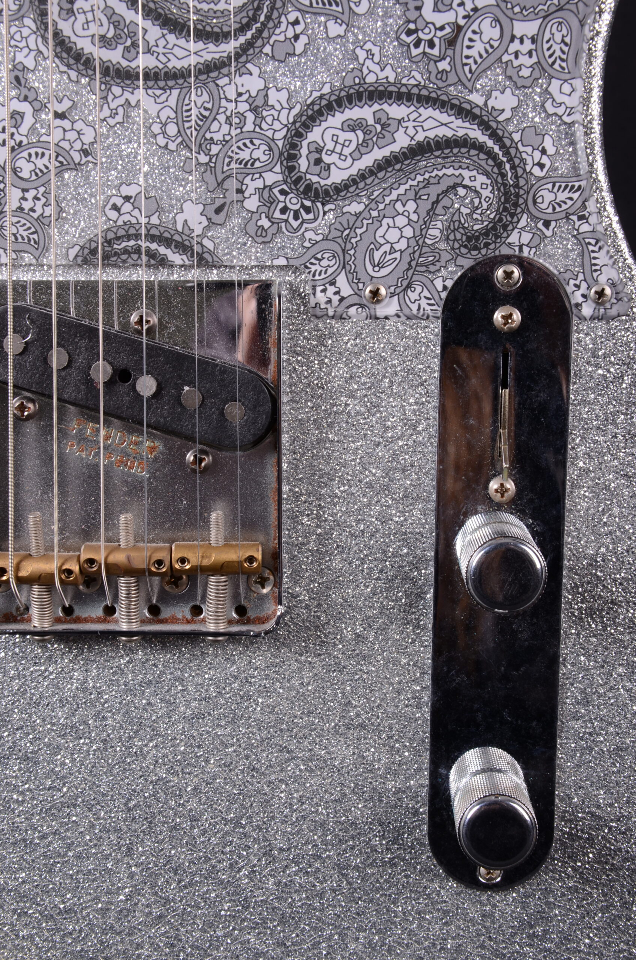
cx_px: 318
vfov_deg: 33.5
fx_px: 1597
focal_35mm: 60
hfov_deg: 22.5
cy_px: 480
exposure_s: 1/200
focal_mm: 40
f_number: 13
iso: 200
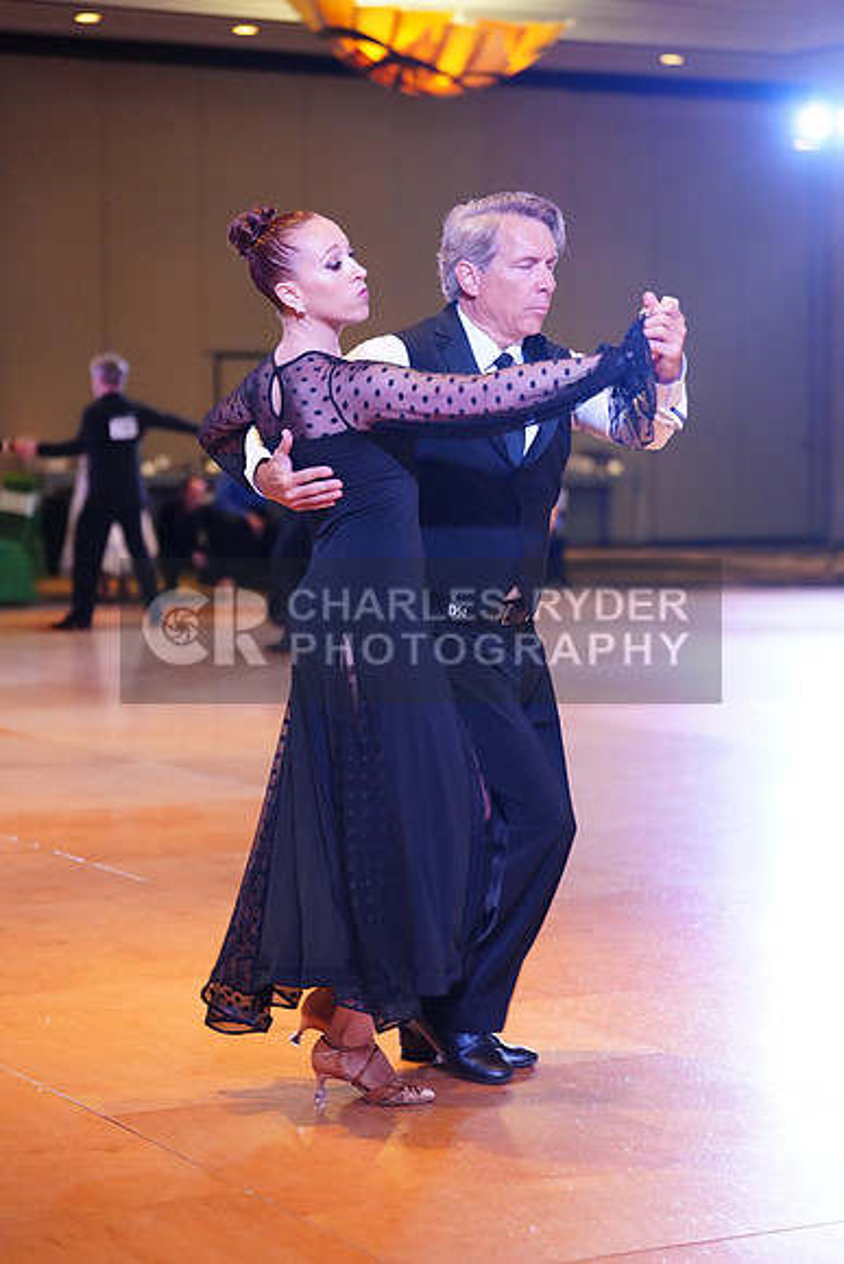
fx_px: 2917
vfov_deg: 24.5
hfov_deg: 16.5
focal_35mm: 83
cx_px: 422
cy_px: 632
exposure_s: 1/400
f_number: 2.8
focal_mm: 83
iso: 5000
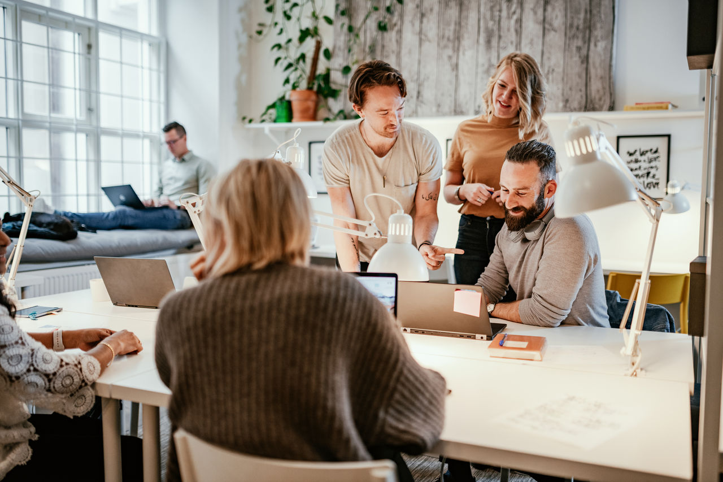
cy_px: 241
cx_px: 362
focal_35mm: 35
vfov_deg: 37.8
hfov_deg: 54.4
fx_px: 703
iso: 400
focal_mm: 35
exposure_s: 1/200
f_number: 1.8
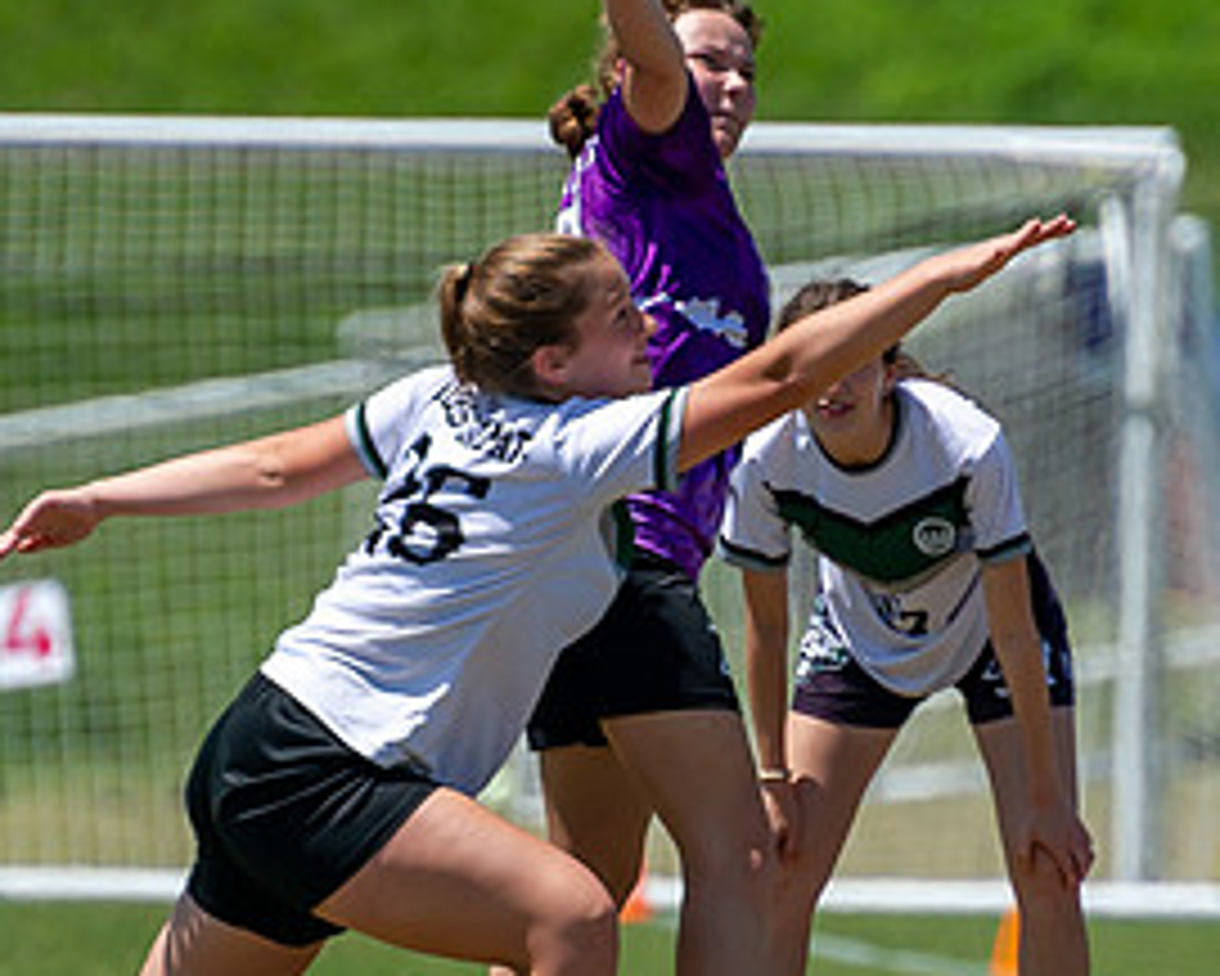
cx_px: 676
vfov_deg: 1.5
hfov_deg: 1.9
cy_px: 401
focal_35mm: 1012
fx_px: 36554
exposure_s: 1/3200
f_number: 4
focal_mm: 280
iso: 320
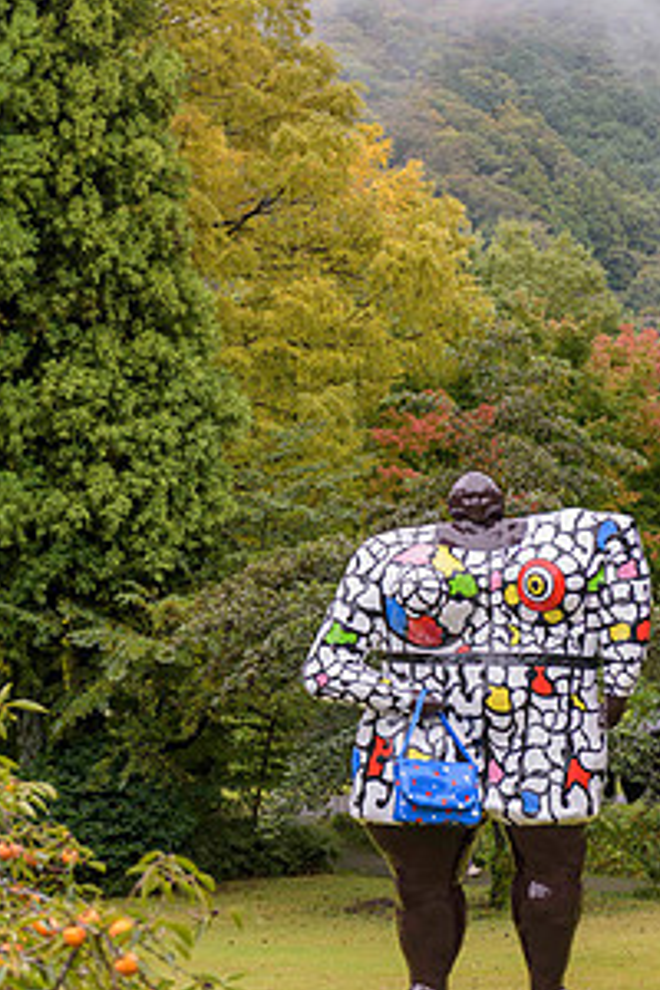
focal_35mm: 105
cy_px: 337
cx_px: 399
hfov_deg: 13.0
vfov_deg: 19.4
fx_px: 2887
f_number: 4
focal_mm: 70
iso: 140
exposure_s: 1/160
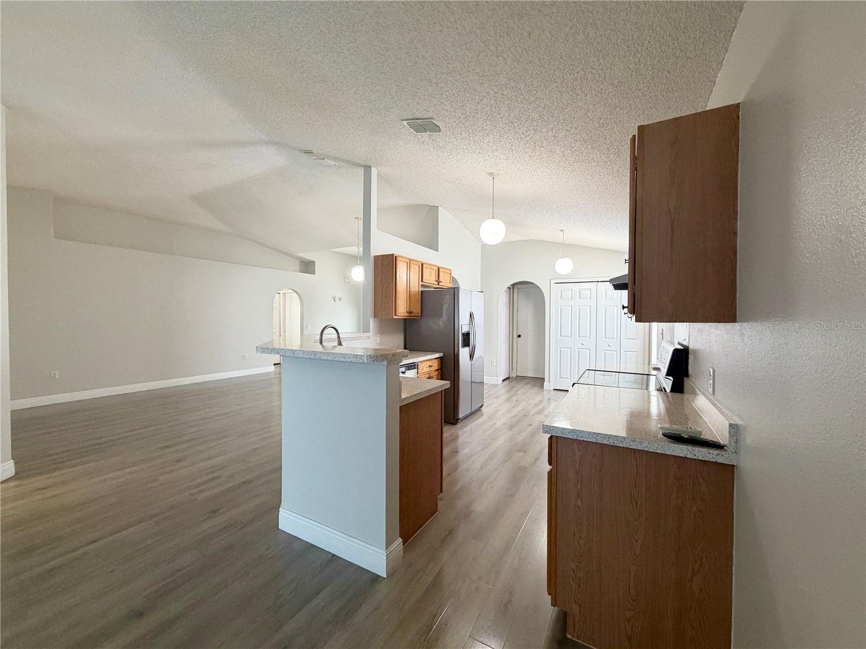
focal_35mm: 14
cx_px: 433
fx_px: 350
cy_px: 324
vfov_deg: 85.7
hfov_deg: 102.1
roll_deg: +0.2
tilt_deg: -1.0
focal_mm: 2.22
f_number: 2.2
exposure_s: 1/60
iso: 250
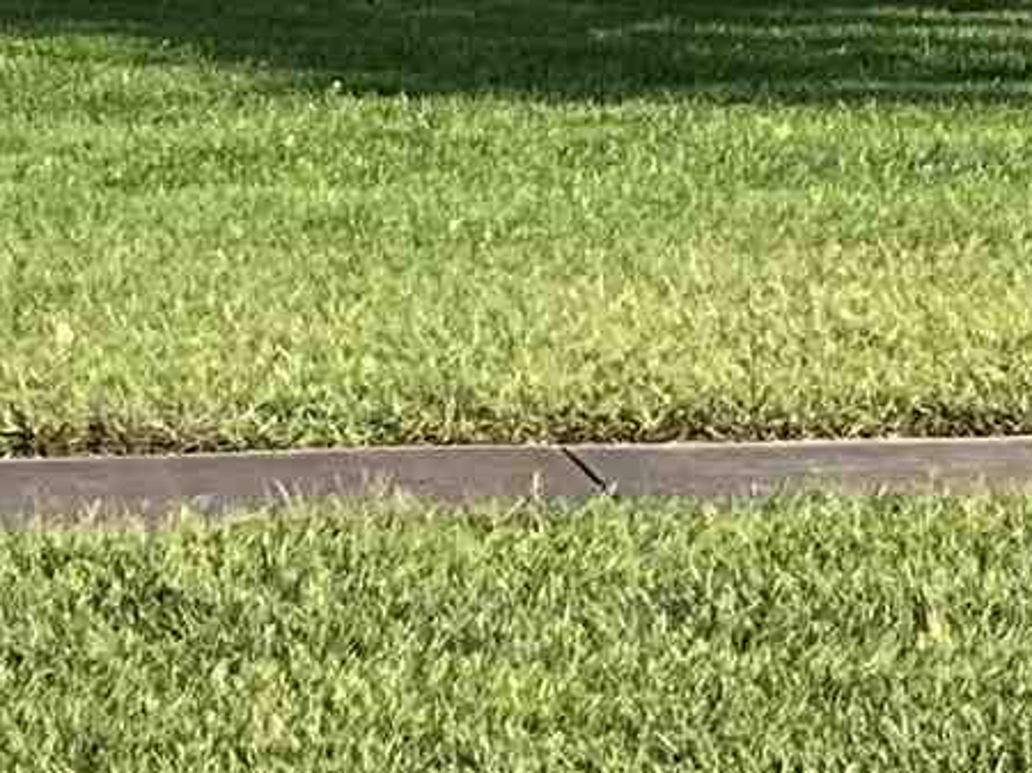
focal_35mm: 198
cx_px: 2089
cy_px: -899
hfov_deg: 9.3
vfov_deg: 7.2
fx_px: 5900
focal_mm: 3
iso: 25
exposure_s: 1/1098
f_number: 1.8
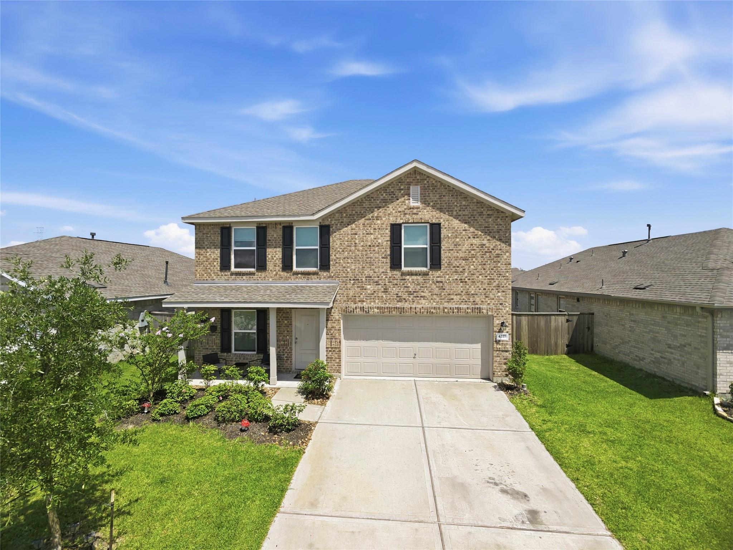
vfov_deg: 78.1
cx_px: 366
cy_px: 275
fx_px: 339
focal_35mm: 16
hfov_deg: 94.5
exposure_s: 1/1250
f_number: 2.2
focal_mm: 3
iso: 270
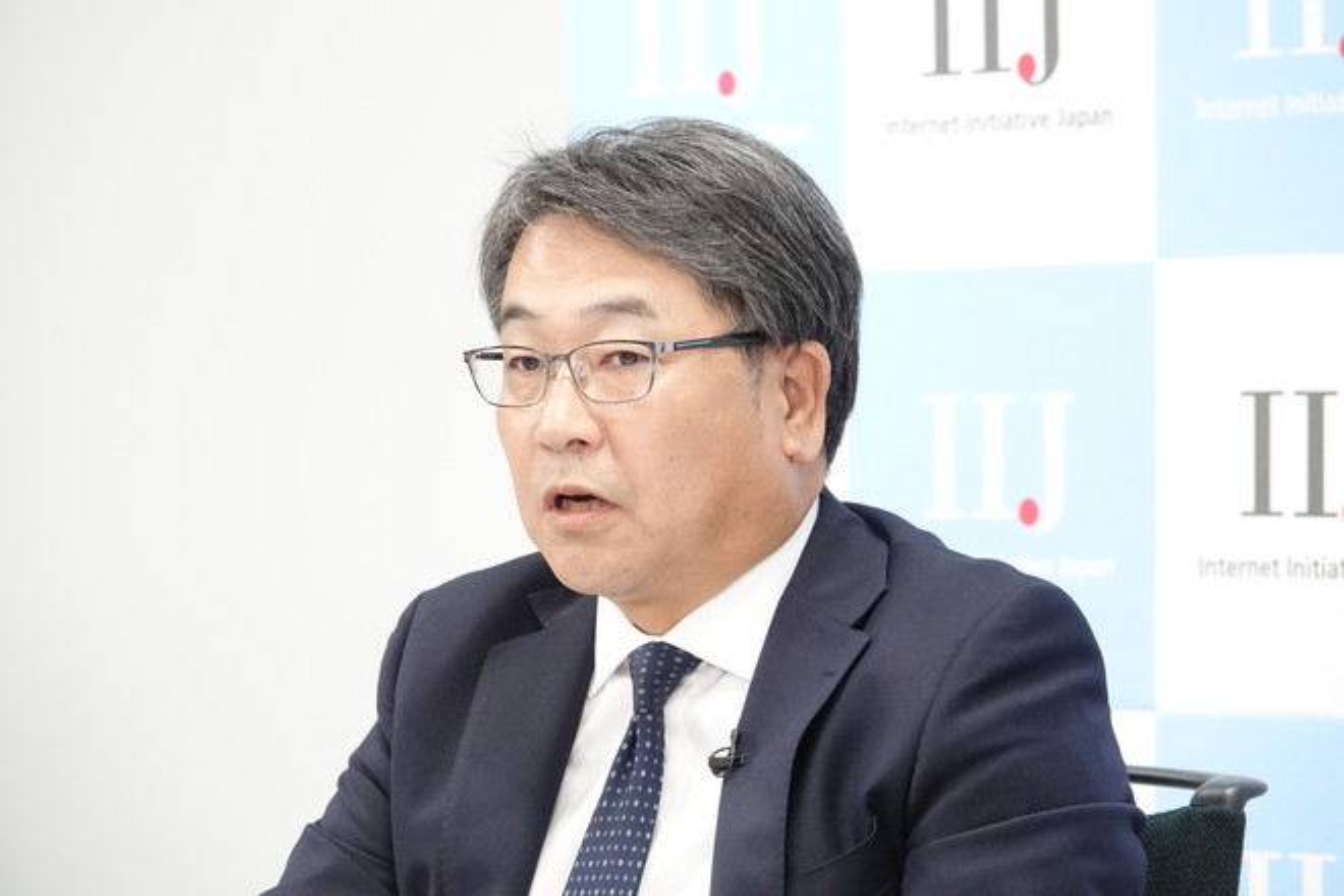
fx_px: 7466
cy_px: 448
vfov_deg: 6.9
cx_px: 672
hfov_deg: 10.3
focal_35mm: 200
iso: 4000
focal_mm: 73.24
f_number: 4
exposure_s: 1/200
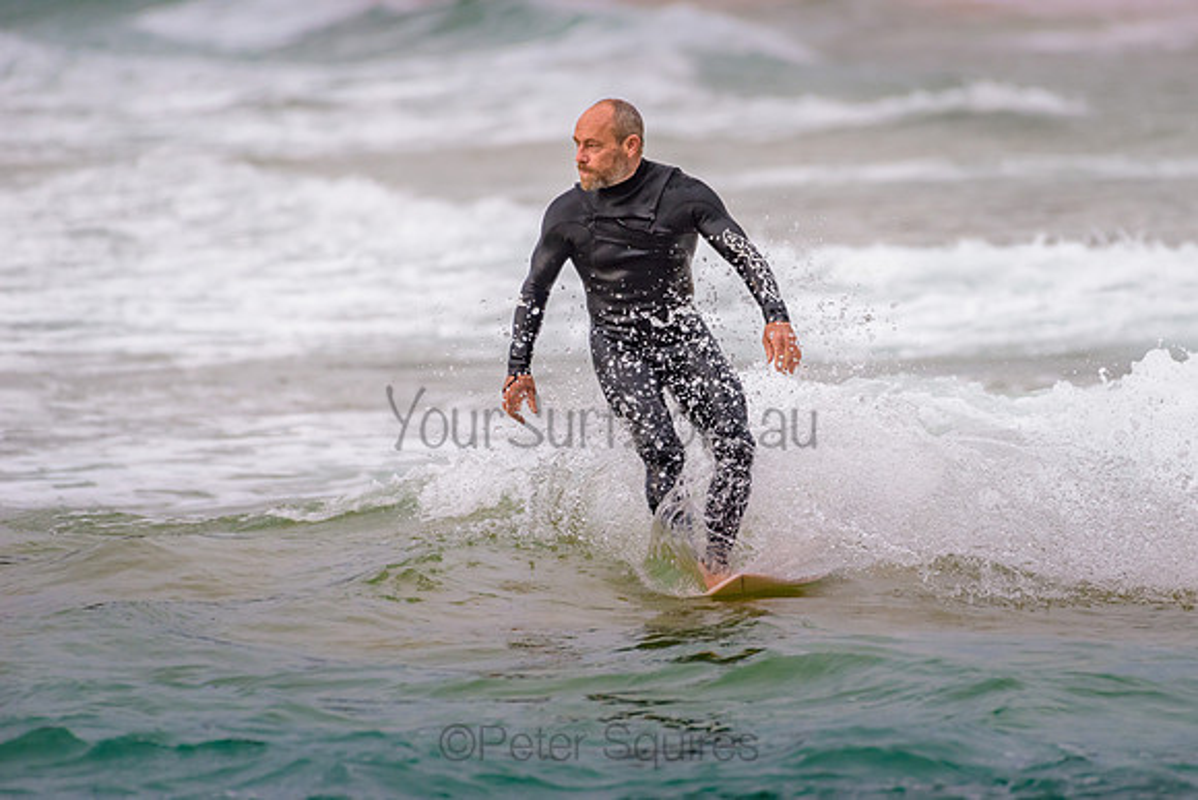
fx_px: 20401
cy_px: 398
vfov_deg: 2.2
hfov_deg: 3.4
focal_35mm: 613
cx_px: 734
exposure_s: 1/800
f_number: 5.6
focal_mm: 500
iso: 360
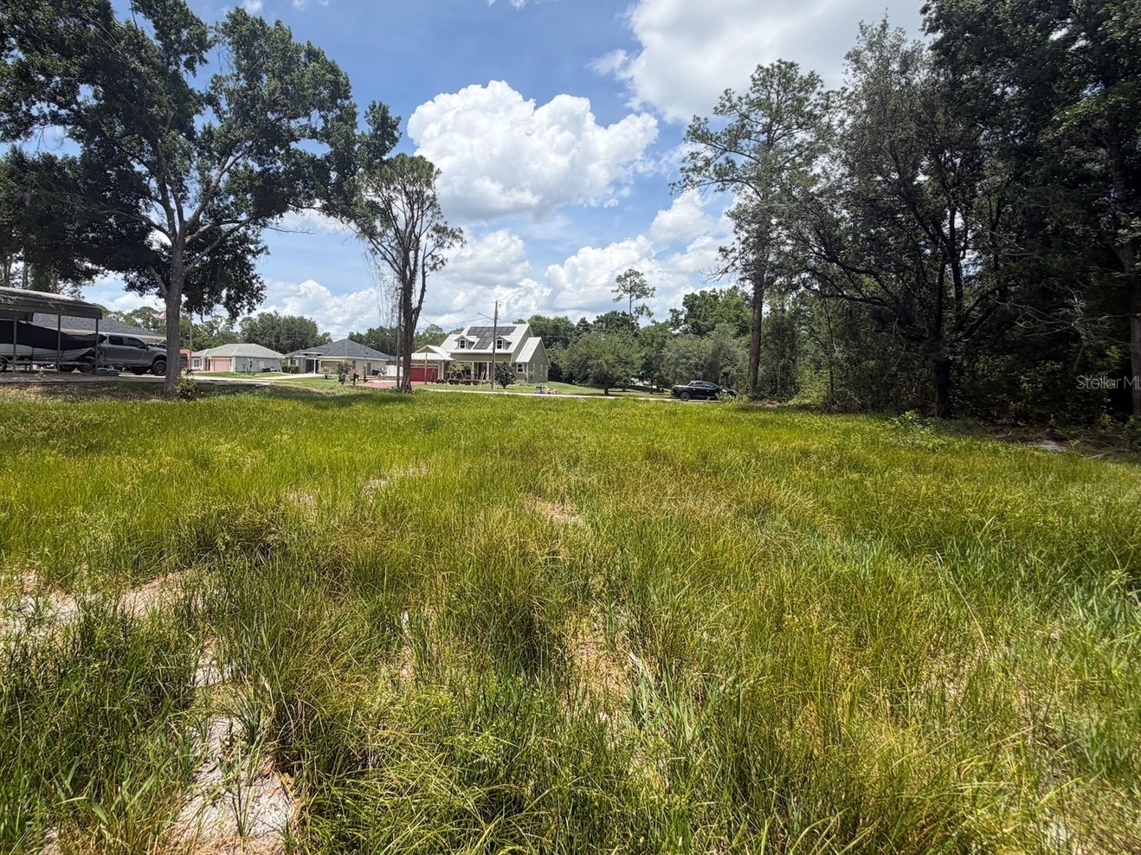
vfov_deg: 74.5
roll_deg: -1.7
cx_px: 465
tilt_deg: -1.7
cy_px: 382
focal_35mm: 17
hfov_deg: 90.0
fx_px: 560
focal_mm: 2.22
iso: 20
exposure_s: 1/809
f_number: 2.2
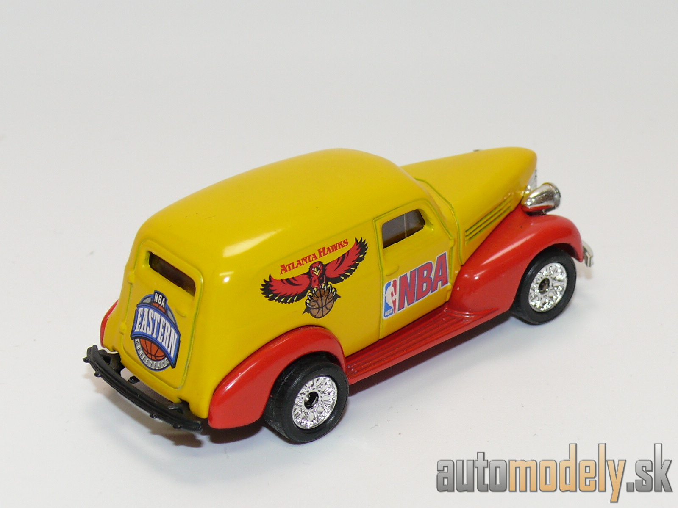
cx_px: 339
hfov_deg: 19.3
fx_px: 1998
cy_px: 254
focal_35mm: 102
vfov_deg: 14.5
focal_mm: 13.4
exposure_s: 1/30
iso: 100
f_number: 4
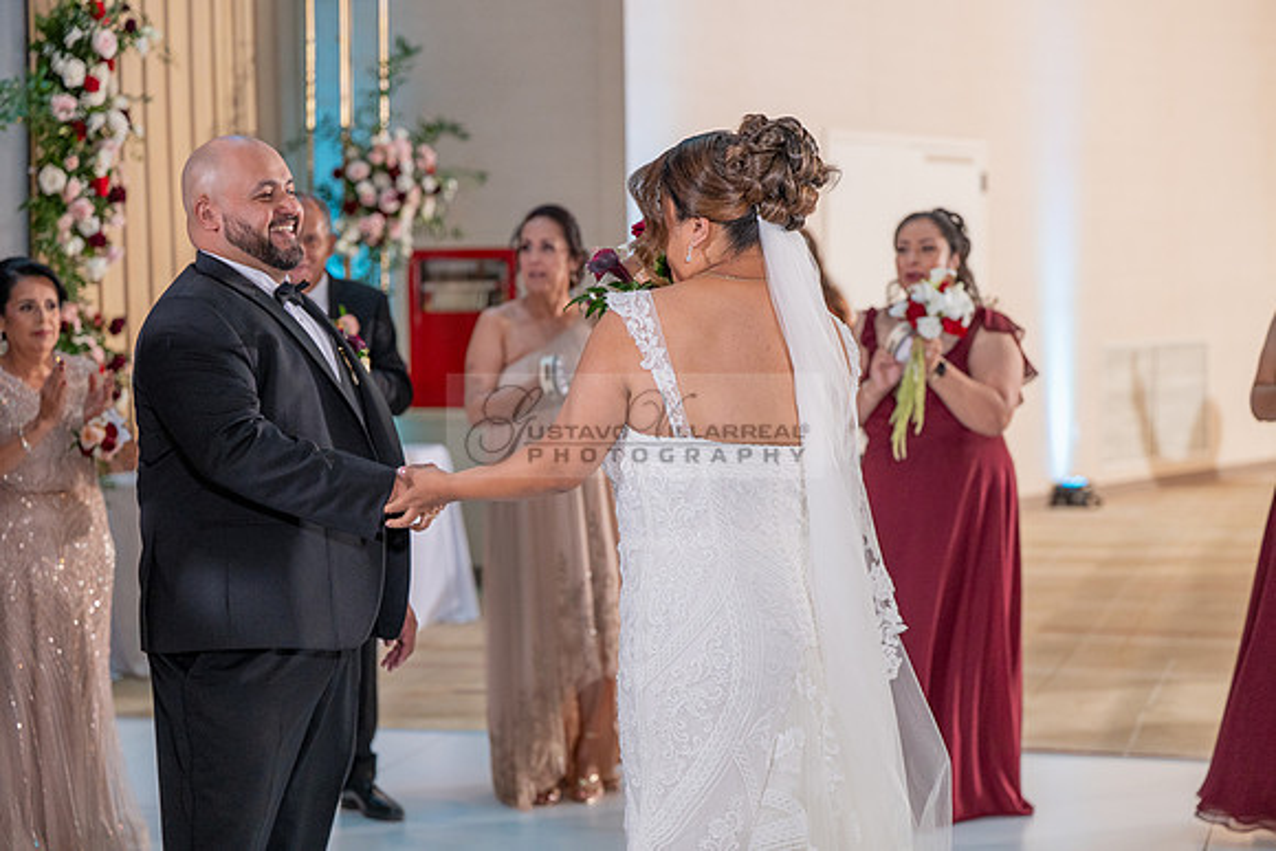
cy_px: 426
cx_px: 638
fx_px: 2552
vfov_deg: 18.9
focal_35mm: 72
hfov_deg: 28.1
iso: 1600
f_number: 3.2
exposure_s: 1/200
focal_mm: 72
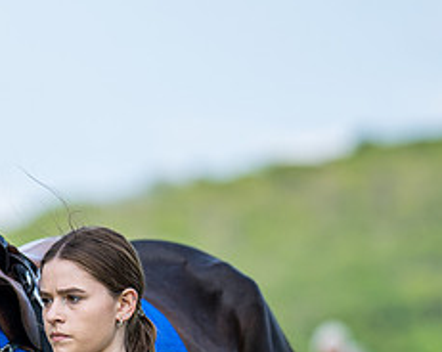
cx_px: -159
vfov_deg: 3.3
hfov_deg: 4.1
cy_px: 341
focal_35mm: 466
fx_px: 6086
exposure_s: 1/1600
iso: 50
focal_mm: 135
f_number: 2.2
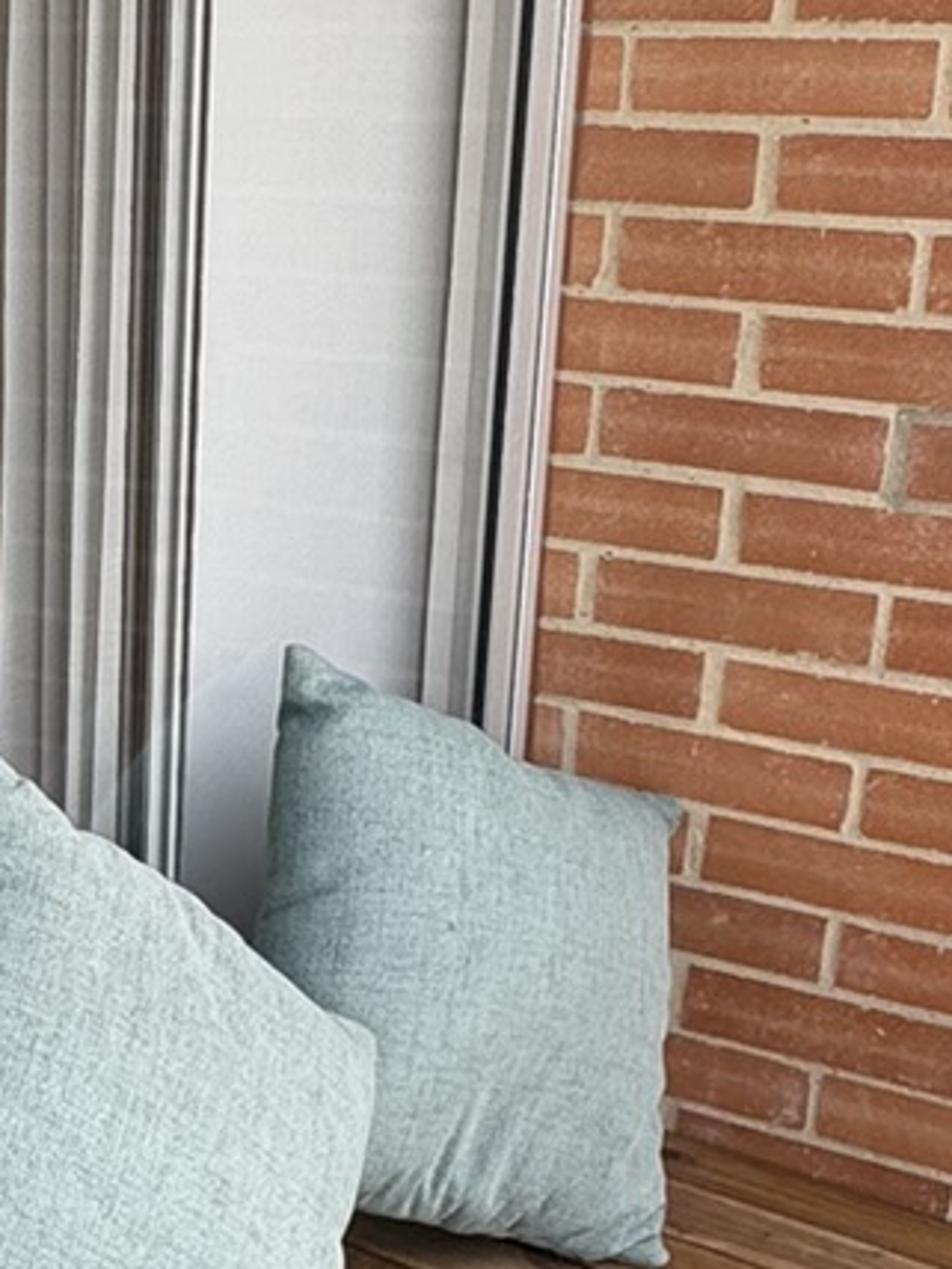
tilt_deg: -18.3
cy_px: 845
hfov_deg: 21.3
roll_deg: -0.9
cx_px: 53
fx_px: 2457
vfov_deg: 28.8
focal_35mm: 67
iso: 40
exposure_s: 1/312
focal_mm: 2.22
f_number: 2.2
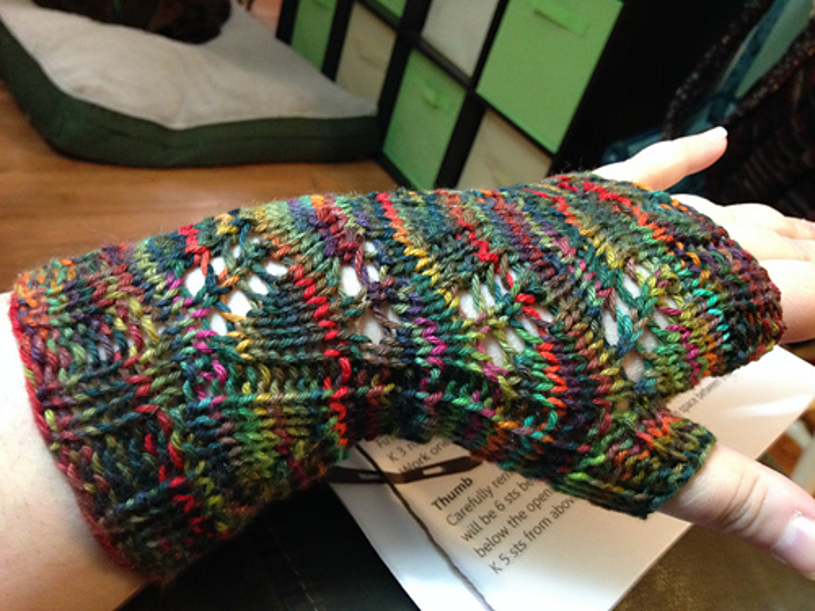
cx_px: 408
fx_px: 777
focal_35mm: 33
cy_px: 306
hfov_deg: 55.4
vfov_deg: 42.9
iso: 320
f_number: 2.4
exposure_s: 1/17
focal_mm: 4.12
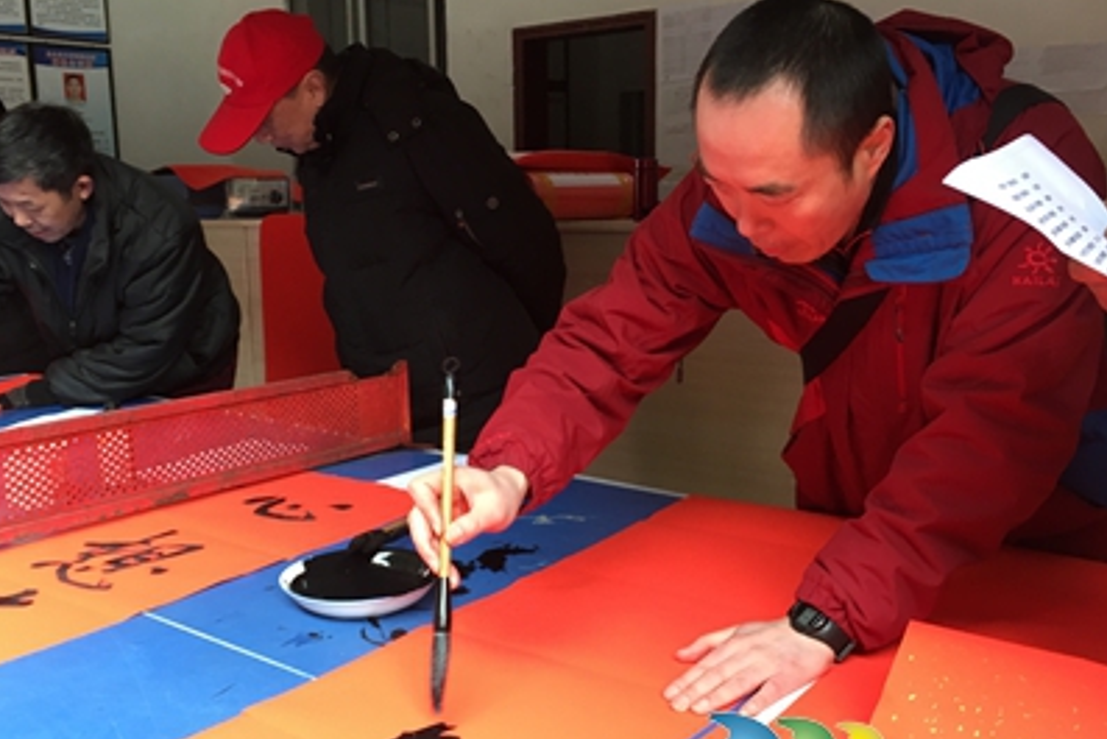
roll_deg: +2.2
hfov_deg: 50.6
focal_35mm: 38
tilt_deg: -10.7
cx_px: 507
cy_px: 381
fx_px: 1169
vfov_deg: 35.1
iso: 100
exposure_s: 1/33
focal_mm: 4.15
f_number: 2.2
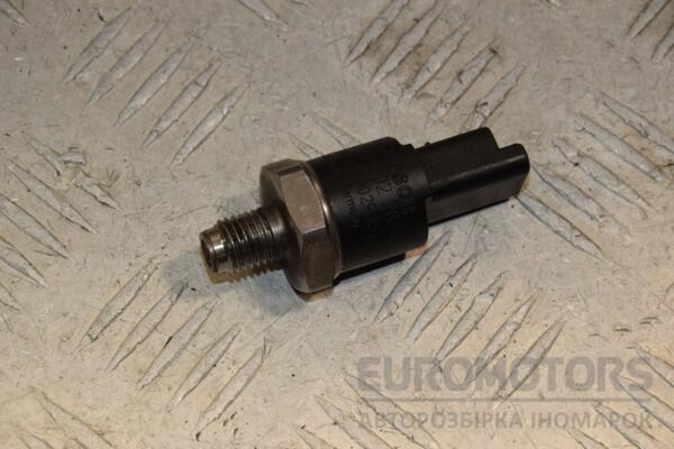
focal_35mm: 147
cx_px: 337
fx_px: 2752
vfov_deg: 9.3
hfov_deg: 14.0
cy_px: 224
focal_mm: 98
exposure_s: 1/200
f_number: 9
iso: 800
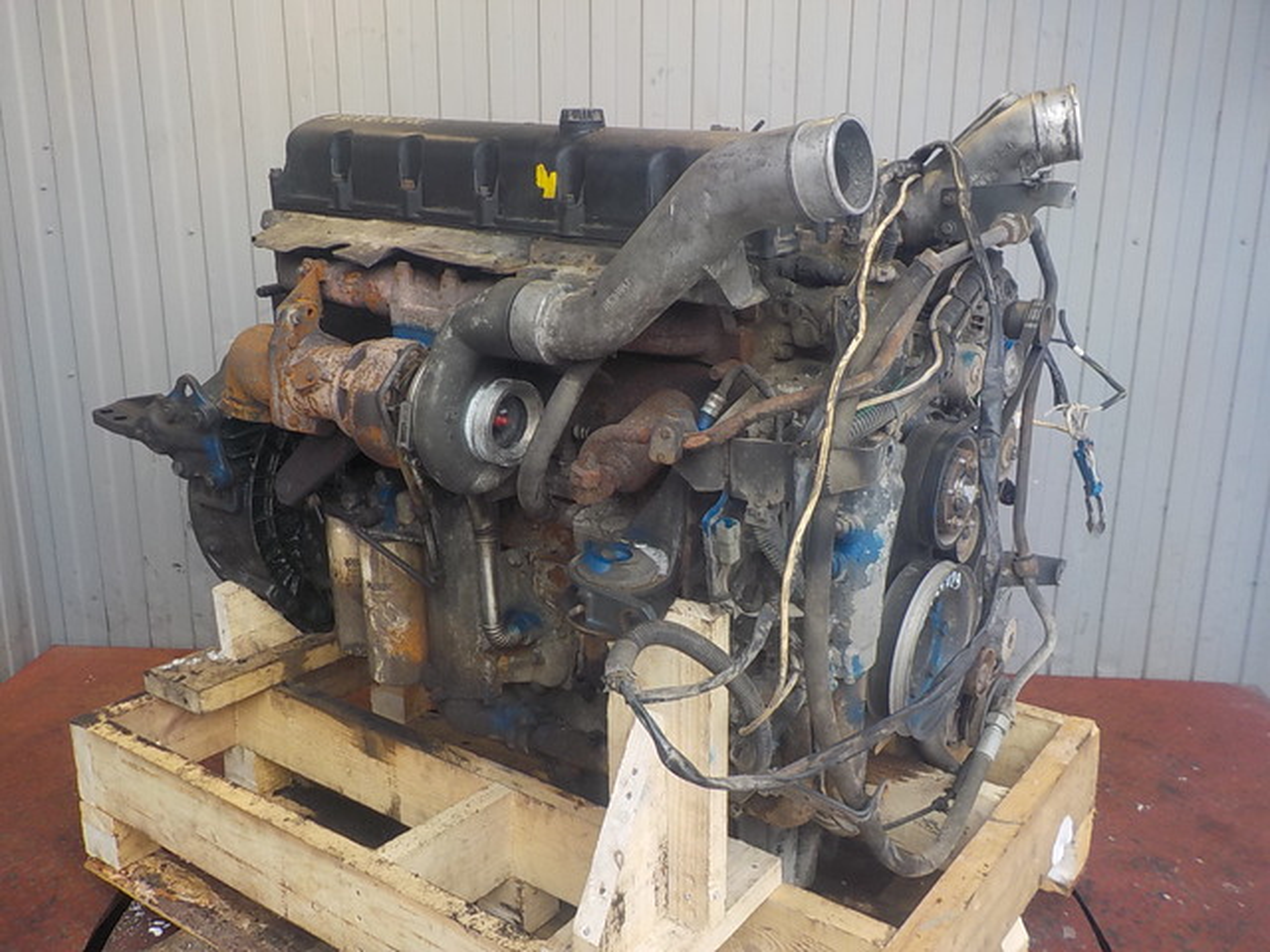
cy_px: 476
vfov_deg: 46.8
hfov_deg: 60.0
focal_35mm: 30
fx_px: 1101
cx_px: 635
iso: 125
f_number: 3.3
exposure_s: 1/30
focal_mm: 4.1
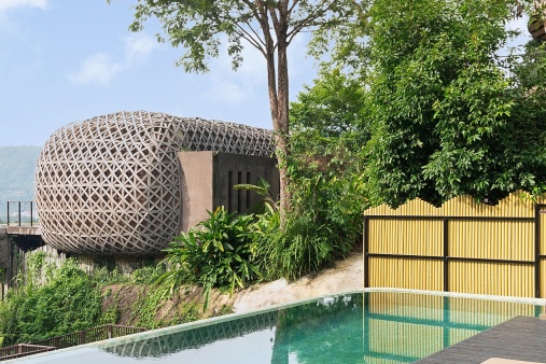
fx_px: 682
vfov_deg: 29.8
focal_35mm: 45
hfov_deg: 43.5
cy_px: 222
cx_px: 308
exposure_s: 1/160
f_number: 8
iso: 320
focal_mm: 19
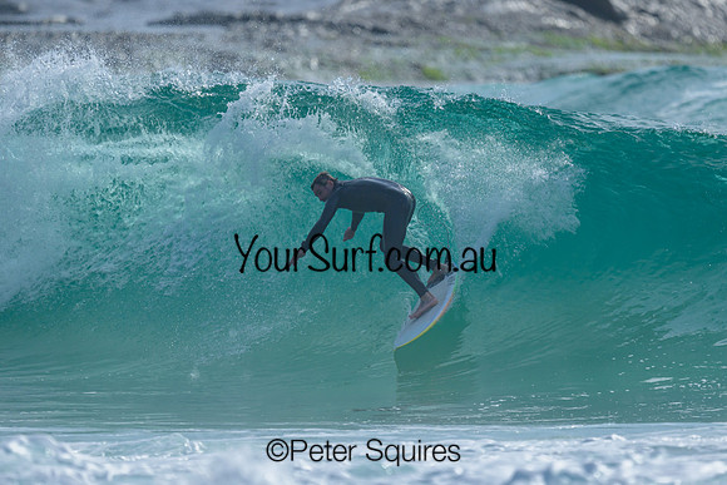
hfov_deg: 2.2
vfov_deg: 1.5
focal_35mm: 941
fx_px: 19003
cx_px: 427
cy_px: 226
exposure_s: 1/2000
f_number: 6.3
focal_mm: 800
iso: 250
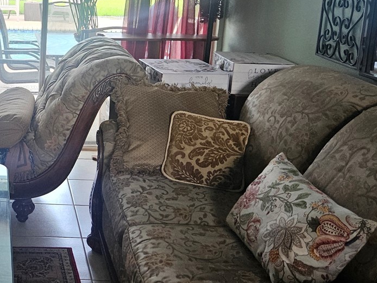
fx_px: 577
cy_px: 67
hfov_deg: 33.4
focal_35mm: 53
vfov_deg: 27.1
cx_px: 9
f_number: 1.8
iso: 320
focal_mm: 5.4
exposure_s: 1/120
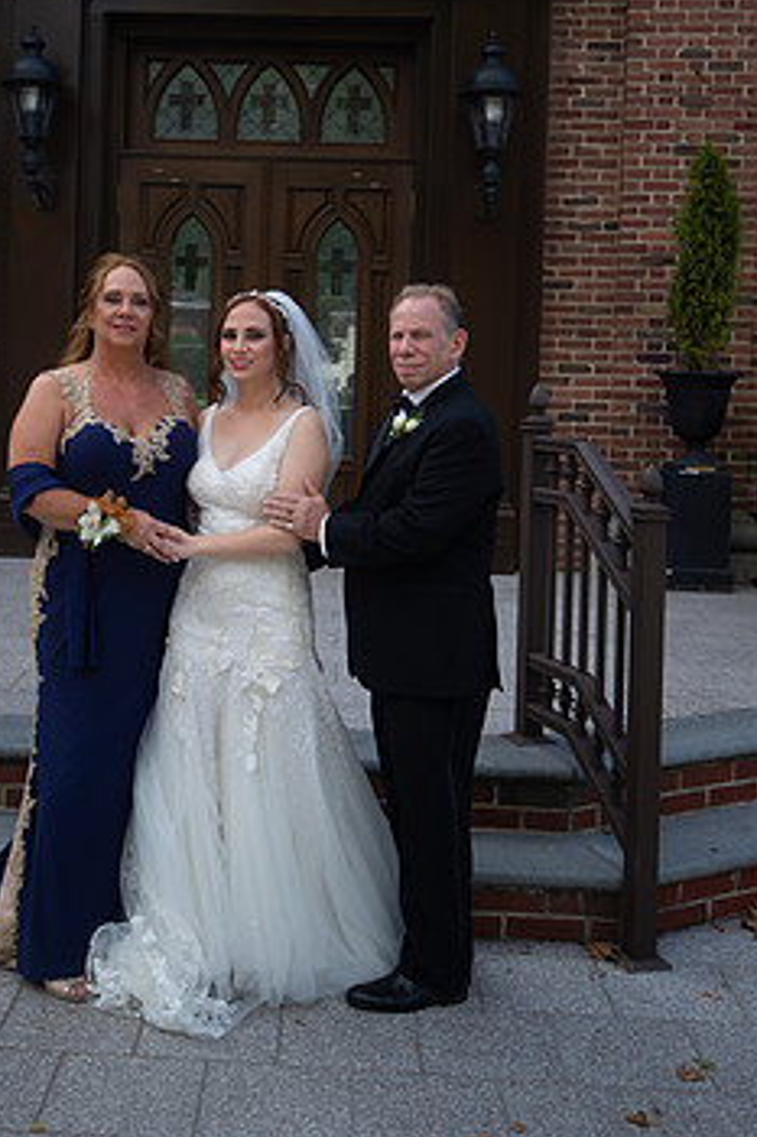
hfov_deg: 29.7
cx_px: 284
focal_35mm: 45
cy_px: 422
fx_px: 1421
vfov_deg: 43.3
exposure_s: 1/1250
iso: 400
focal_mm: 35
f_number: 4
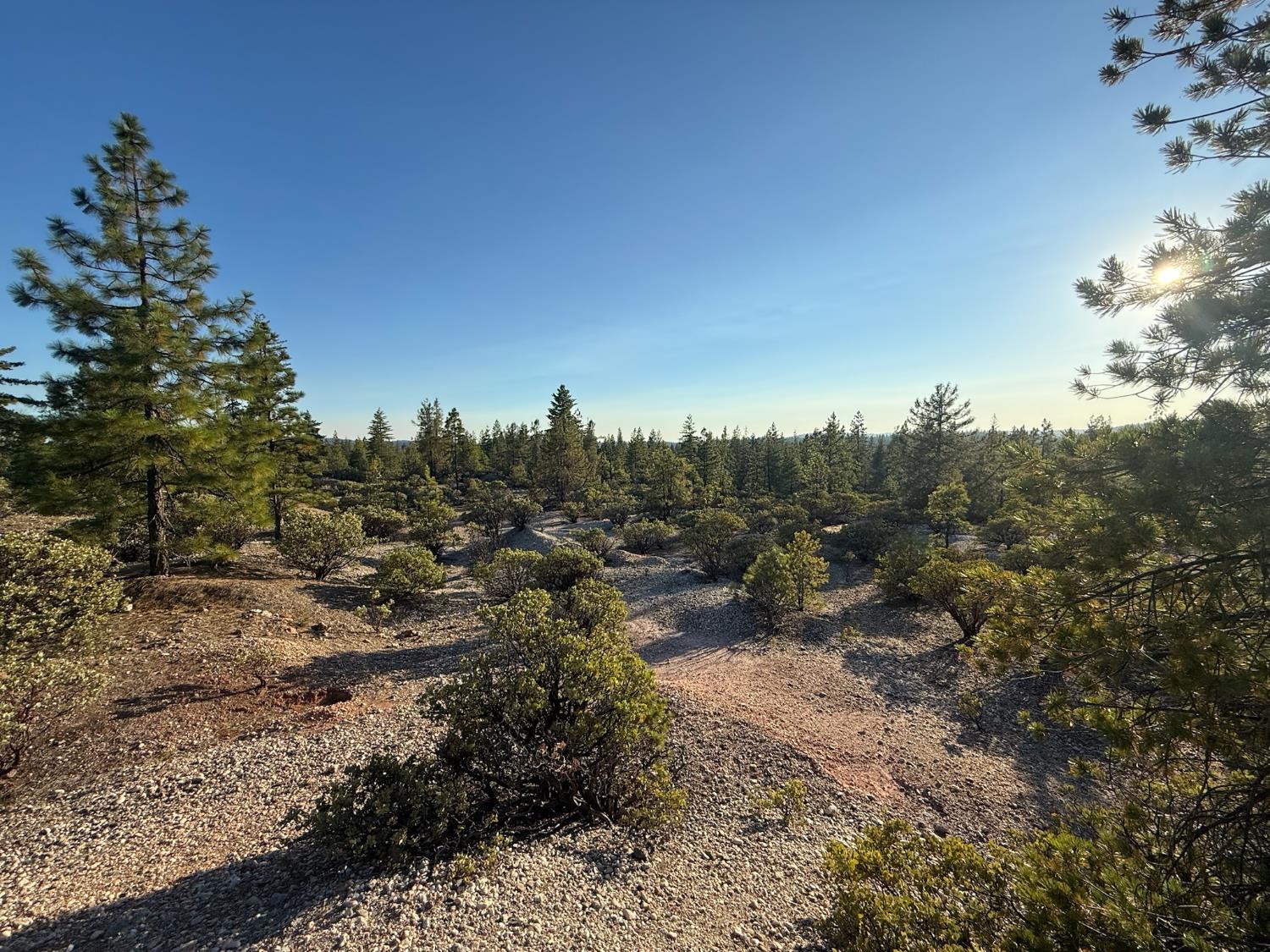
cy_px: 476
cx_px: 635
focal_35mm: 14
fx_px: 514
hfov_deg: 102.1
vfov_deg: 85.7
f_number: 2.2
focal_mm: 2.22
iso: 50
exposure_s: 1/2092
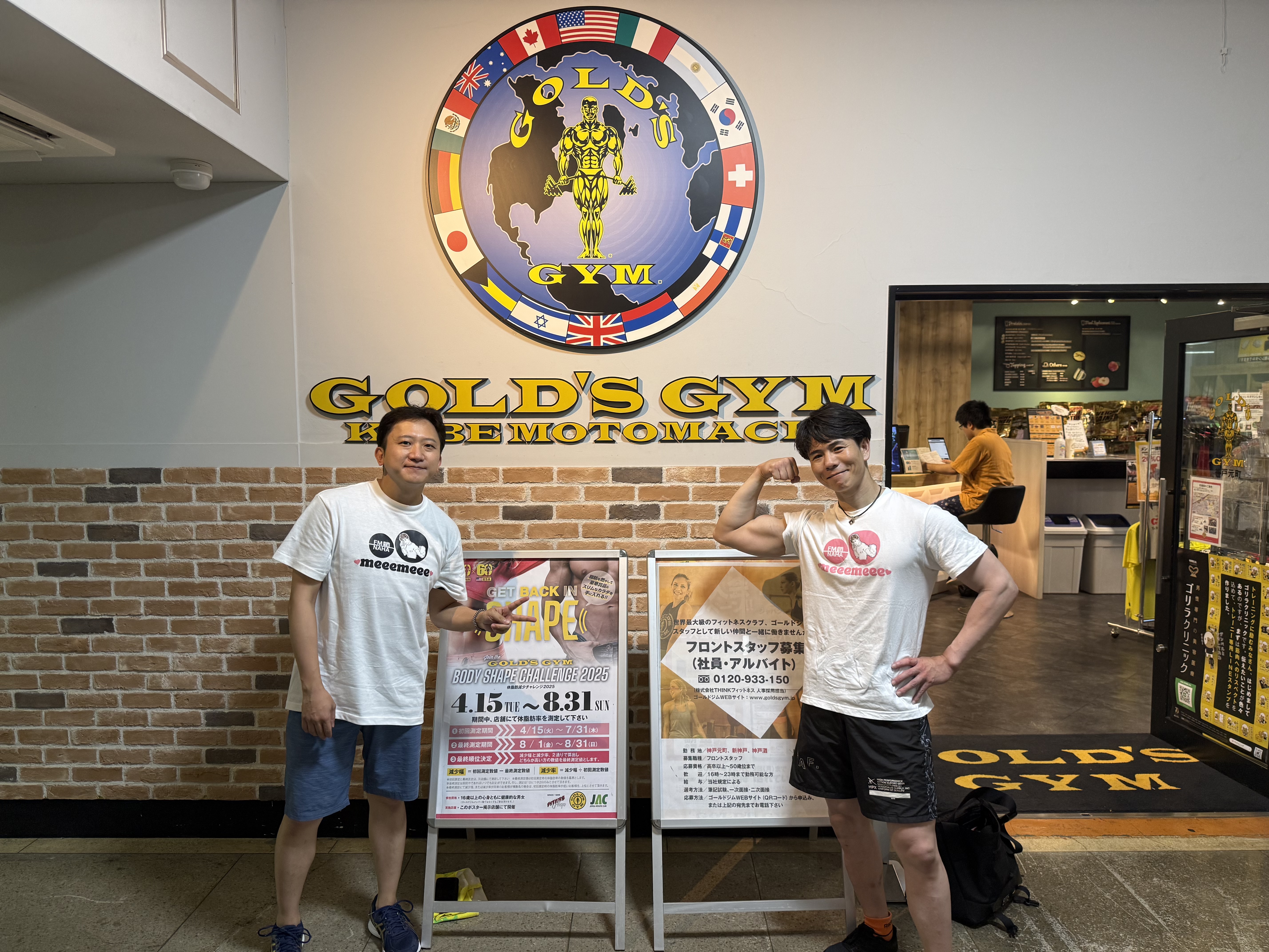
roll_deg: +0.1
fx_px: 880
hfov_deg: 71.6
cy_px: 476
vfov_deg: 56.8
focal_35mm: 24
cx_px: 634
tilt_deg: -4.3
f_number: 1.78
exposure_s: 1/60
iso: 160
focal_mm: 6.76
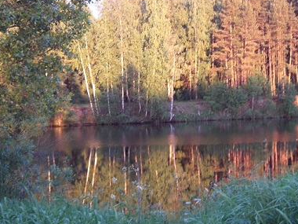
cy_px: 102
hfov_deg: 32.1
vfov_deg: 24.4
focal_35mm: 60
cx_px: 173
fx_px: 517
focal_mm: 7.9
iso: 200
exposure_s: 1/13
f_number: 2.8
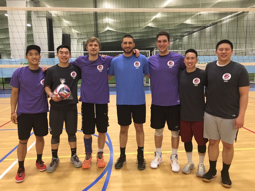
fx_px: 214
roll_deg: +0.8
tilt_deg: -9.2
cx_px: 128
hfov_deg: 61.7
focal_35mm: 29
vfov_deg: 48.2
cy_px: 96
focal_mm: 4.15
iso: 200
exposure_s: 1/24
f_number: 2.2
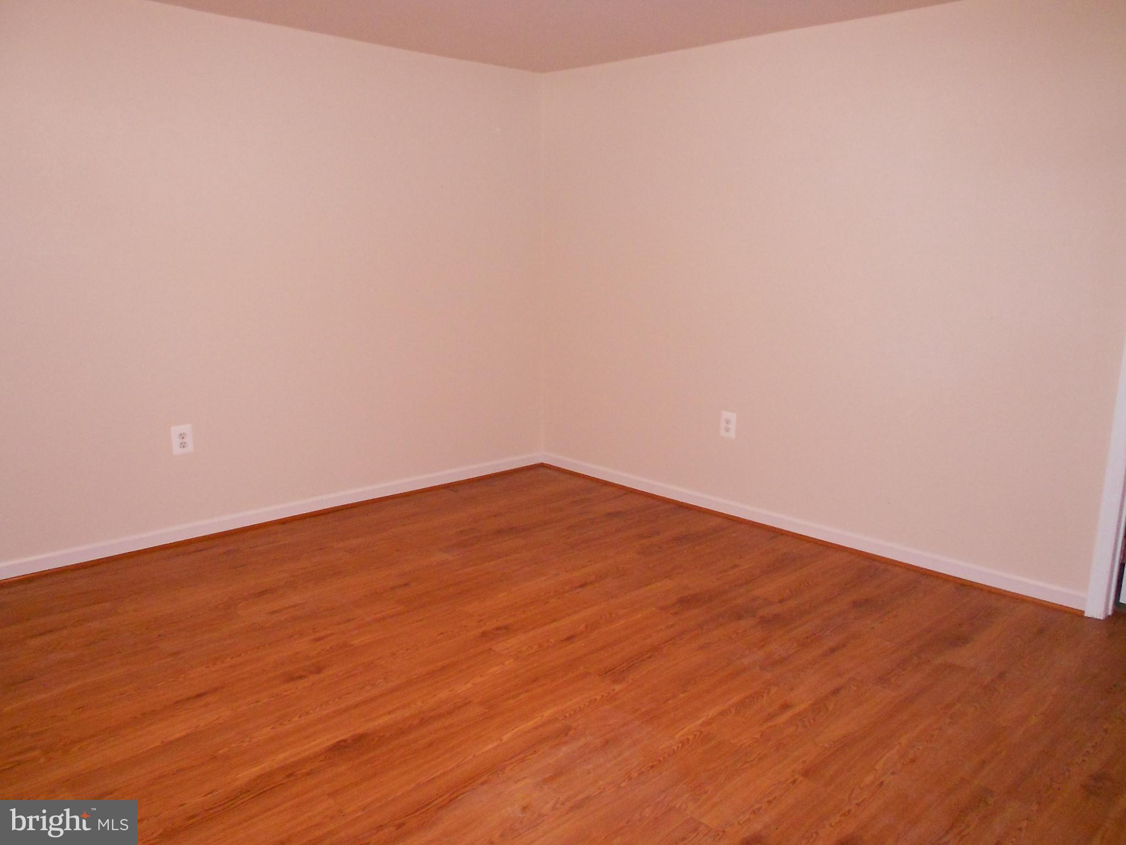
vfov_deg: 53.1
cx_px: 563
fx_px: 846
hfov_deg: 67.3
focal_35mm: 26
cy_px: 422
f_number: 3.2
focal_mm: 4.6
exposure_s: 1/25
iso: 320
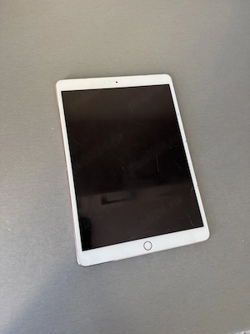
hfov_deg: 56.8
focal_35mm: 24
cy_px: 167
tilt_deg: -72.1
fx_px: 231
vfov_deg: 71.6
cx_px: 125
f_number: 1.78
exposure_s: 1/75
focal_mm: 6.76
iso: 200
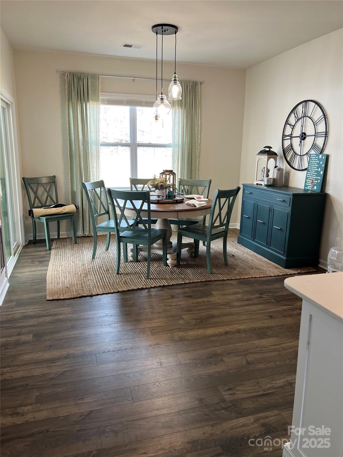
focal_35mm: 26
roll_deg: -1.0
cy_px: 228
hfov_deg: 53.1
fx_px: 344
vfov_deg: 67.3
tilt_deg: -11.9
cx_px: 172
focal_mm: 5.7
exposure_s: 1/60
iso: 80
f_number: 1.5
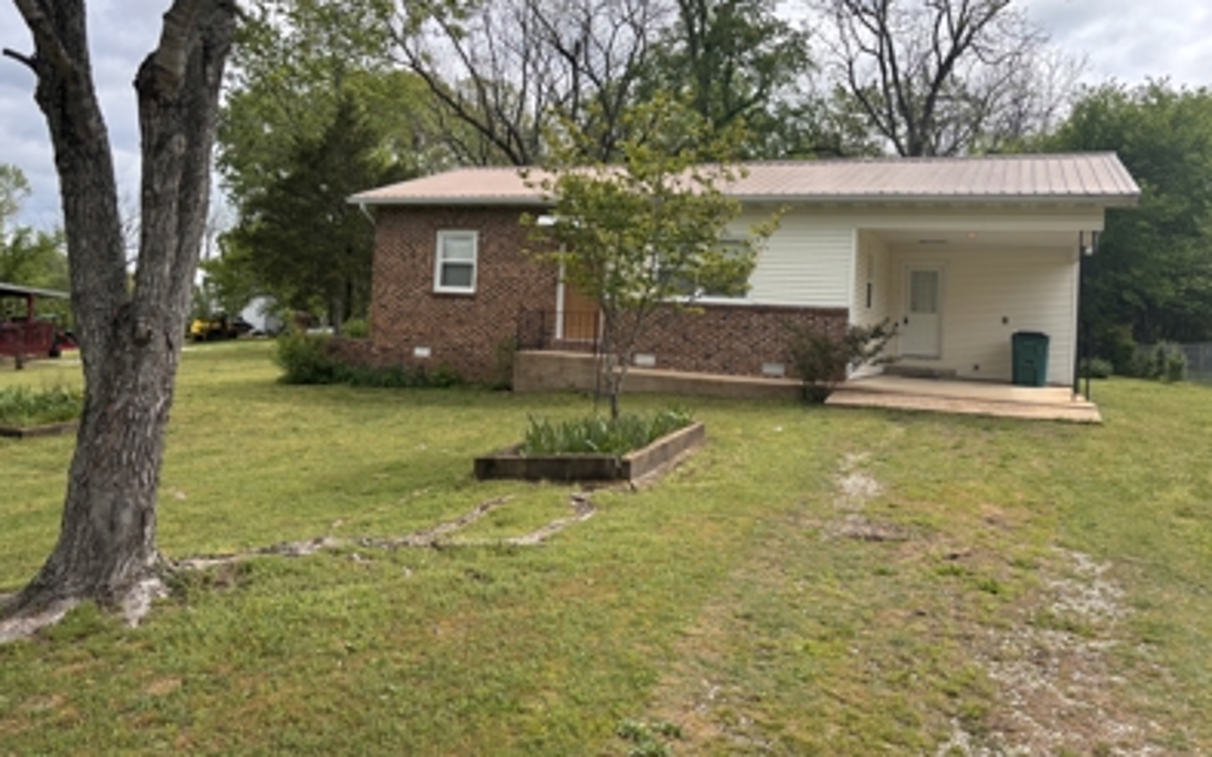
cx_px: 600
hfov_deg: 66.5
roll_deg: -2.8
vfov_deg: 44.3
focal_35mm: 28
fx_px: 925
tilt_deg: +1.9
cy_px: 308
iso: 50
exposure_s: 1/2398
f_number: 1.6
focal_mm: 5.96
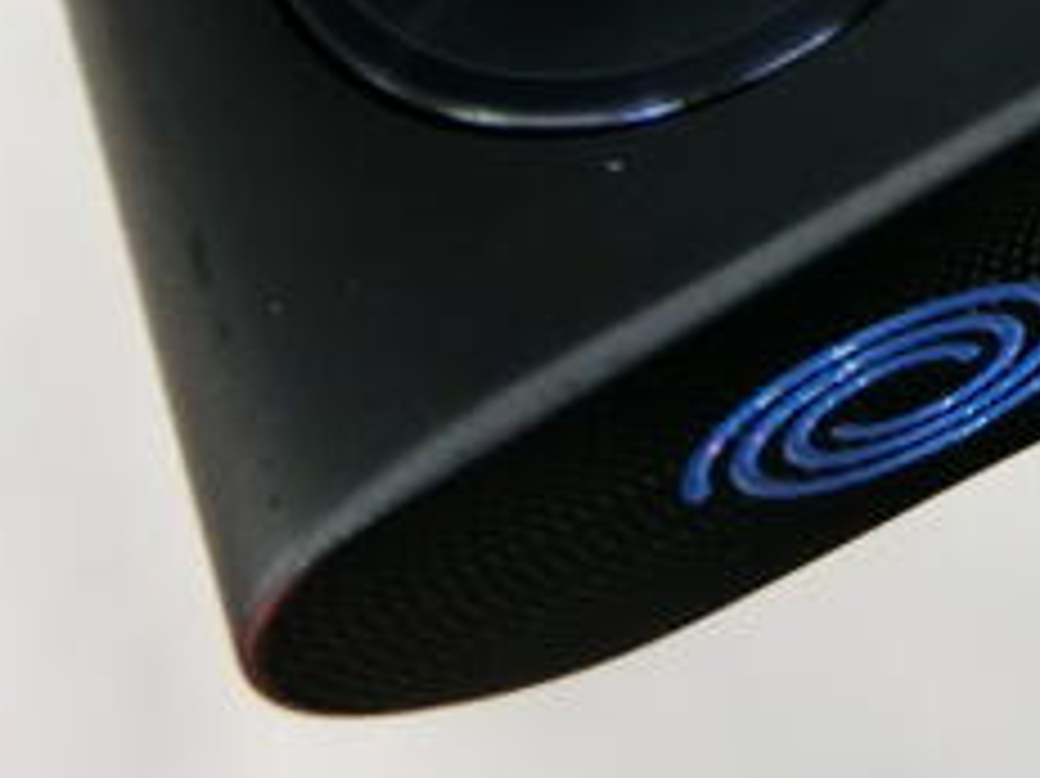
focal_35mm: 104
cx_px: 1805
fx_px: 3123
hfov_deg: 16.3
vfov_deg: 12.6
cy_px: -729
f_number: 2.8
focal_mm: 5.4
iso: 160
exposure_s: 1/125
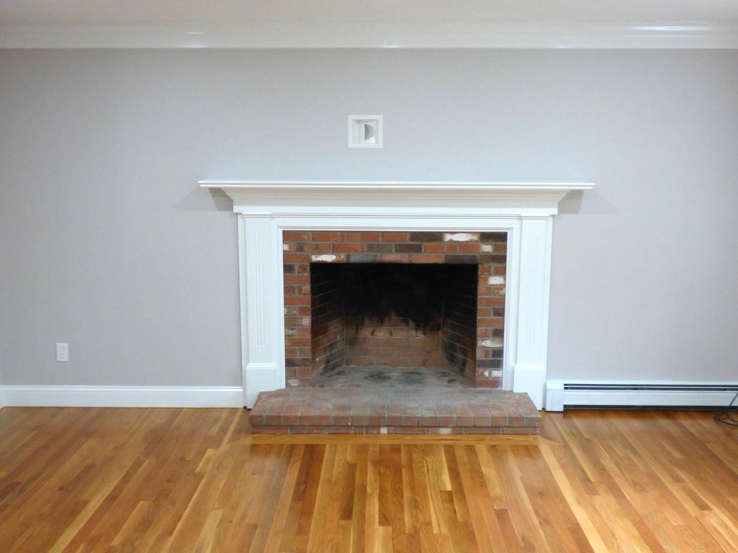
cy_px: 276
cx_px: 369
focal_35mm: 33
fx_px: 704
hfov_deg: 55.4
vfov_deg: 42.9
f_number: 3.4
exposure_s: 1/60
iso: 400
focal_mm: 5.78
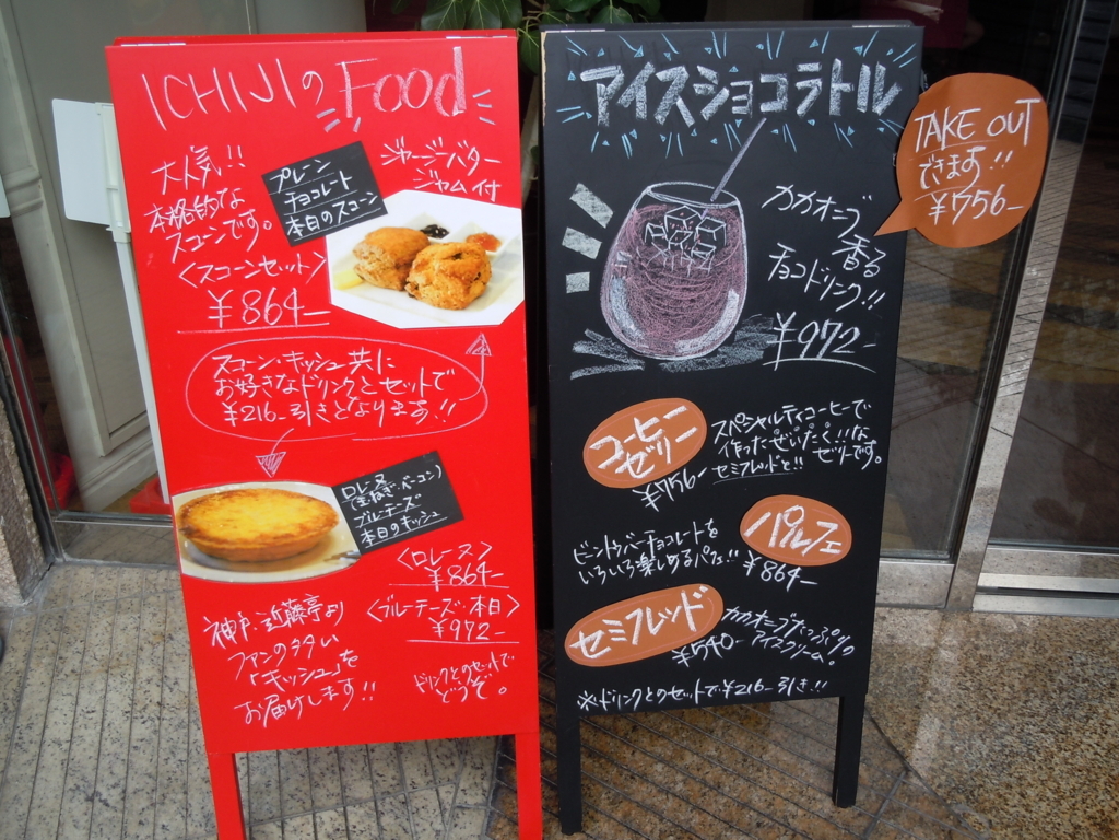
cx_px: 560
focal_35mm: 33
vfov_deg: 42.9
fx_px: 1067
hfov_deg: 55.4
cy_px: 420
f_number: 4
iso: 100
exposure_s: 1/160
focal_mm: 5.9
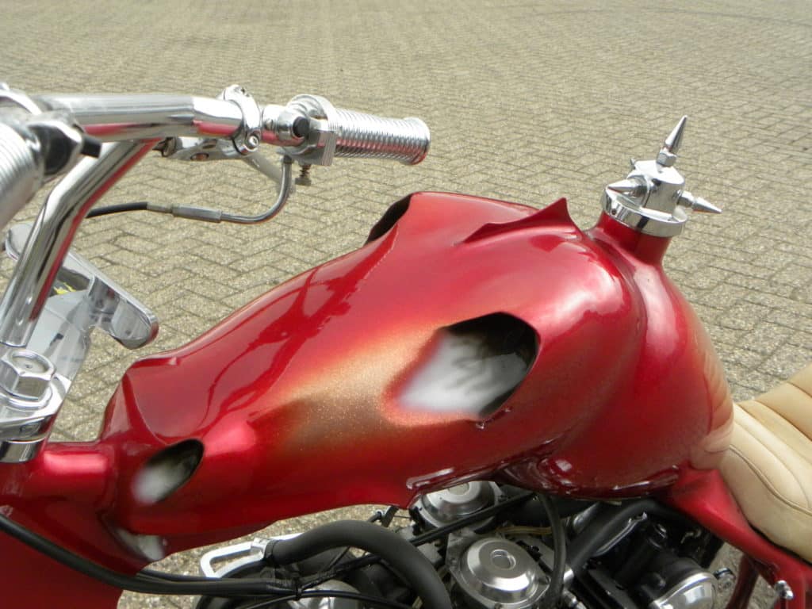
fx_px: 962
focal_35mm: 41
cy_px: 304
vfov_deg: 35.1
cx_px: 406
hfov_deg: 45.8
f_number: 3.2
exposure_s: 1/321
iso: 330
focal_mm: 7.3
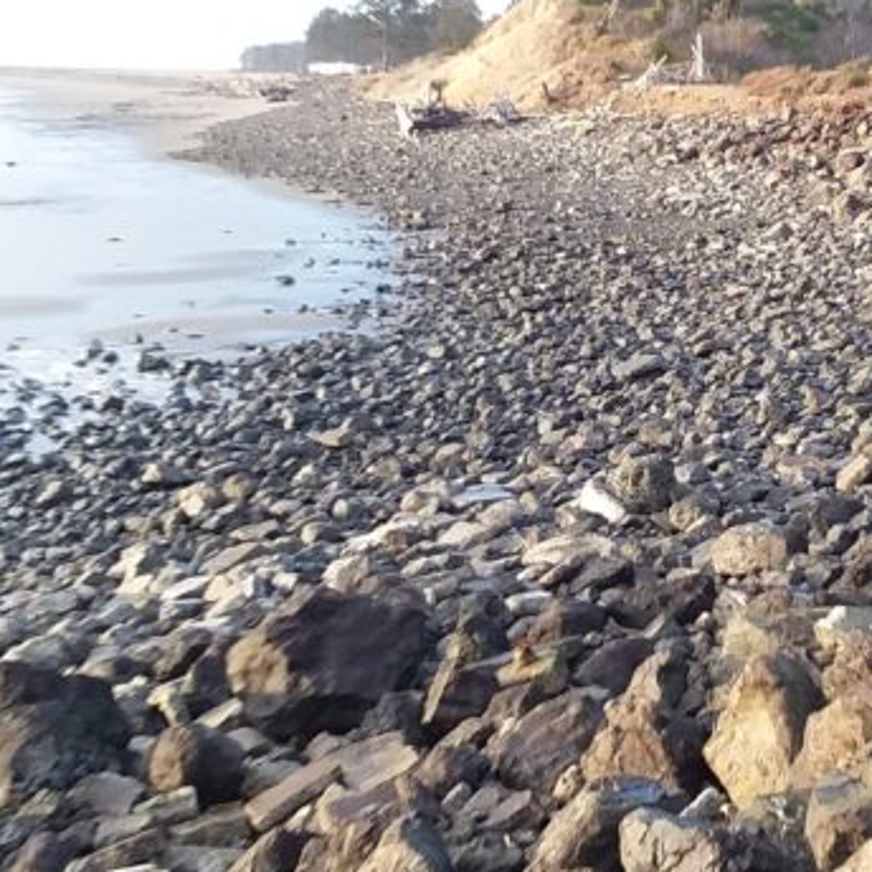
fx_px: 2023
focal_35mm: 71
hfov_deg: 23.8
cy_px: 423
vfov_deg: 24.3
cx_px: 745
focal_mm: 2.91
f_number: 1.9
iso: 50
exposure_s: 1/120
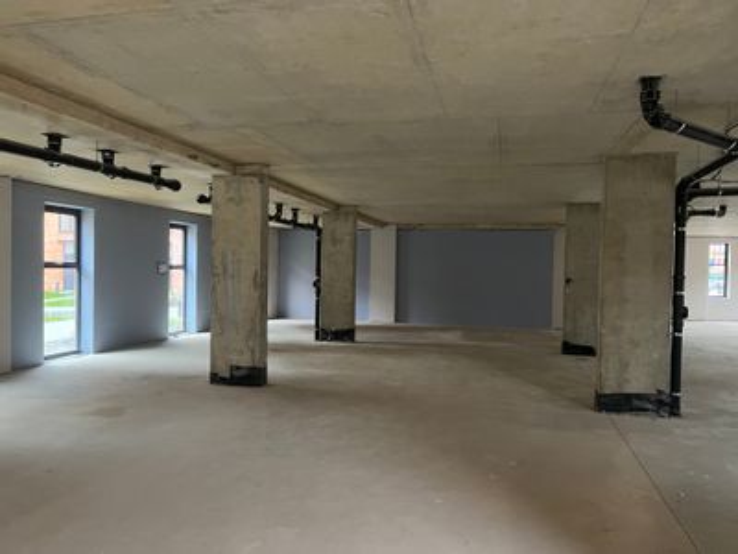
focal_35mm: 26
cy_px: 277
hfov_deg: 67.3
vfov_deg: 53.1
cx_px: 369
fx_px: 554
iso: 500
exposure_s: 1/33
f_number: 1.6
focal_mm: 5.1
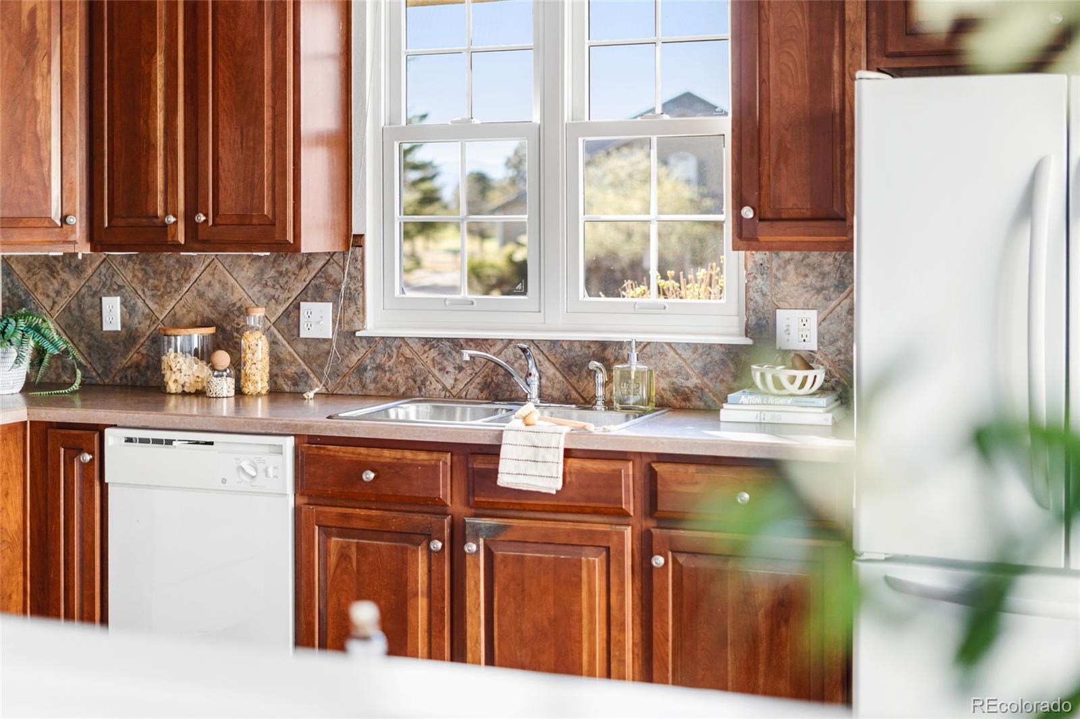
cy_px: 360
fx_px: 1500
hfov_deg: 39.6
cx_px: 540
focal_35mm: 50
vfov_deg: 27.0
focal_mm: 50
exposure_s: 1/125
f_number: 1.8
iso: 500
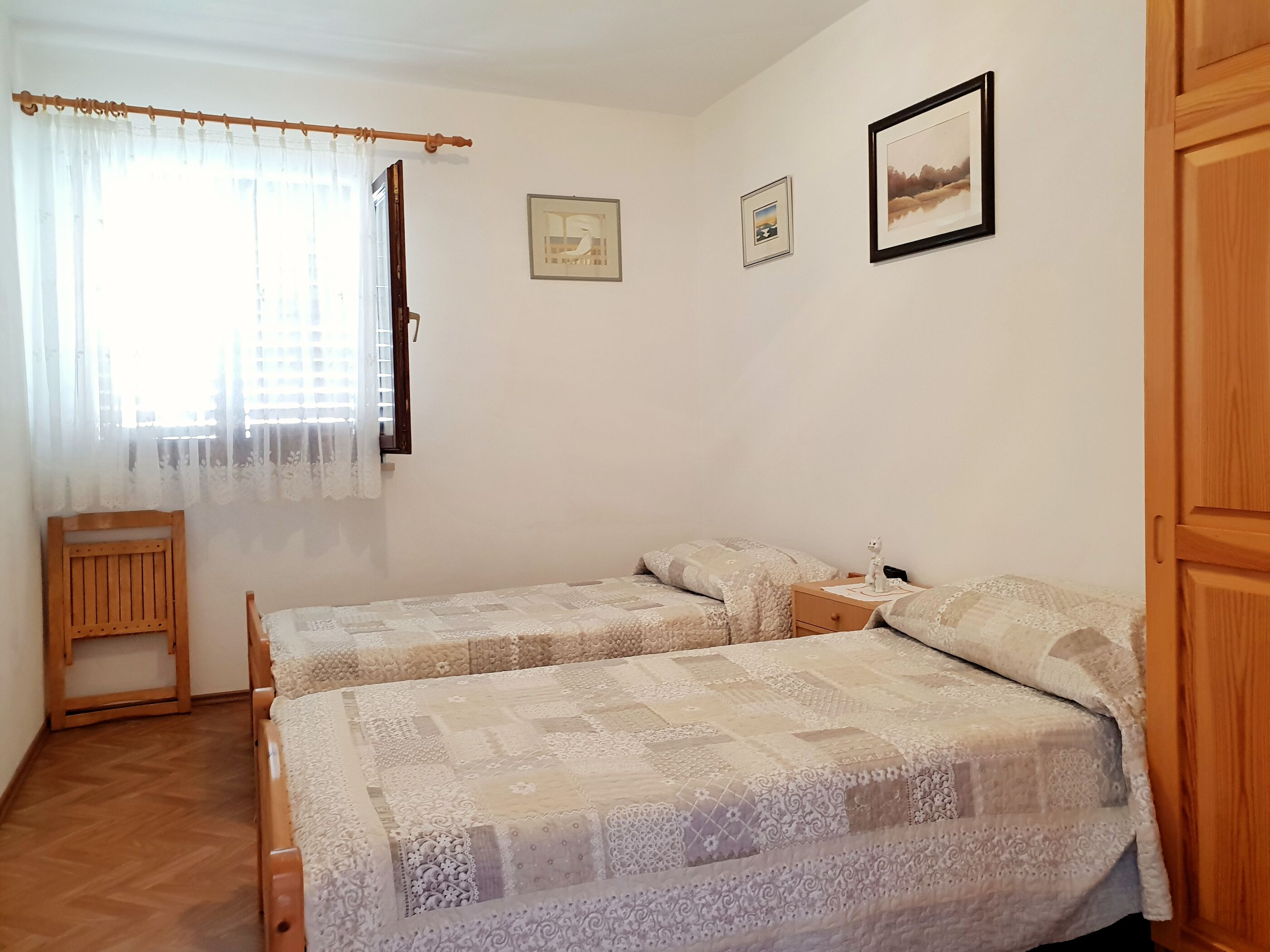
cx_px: 635
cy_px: 476
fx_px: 954
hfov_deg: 67.3
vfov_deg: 53.1
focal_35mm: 26
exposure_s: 1/33
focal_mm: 4.3
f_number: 2.4
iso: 250
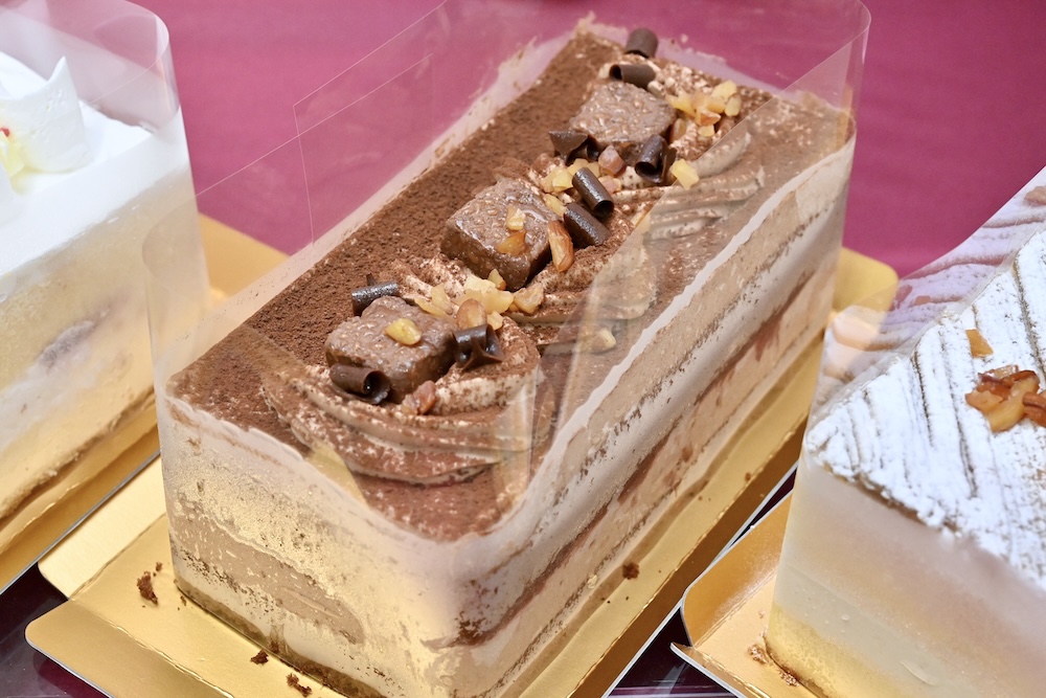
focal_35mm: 60
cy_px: 349
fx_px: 1743
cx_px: 523
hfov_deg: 33.4
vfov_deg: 22.6
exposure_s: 1/200
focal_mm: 60
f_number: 11
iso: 6400
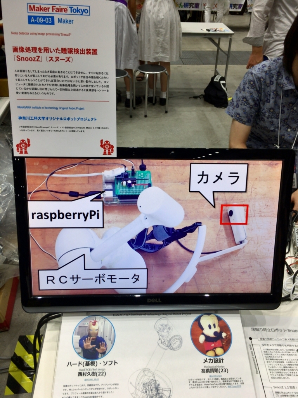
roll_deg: -2.5
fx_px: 333
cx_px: 149
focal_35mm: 29
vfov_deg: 61.7
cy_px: 199
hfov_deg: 48.2
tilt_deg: -35.3
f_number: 2.2
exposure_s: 1/60
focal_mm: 4.15
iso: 25
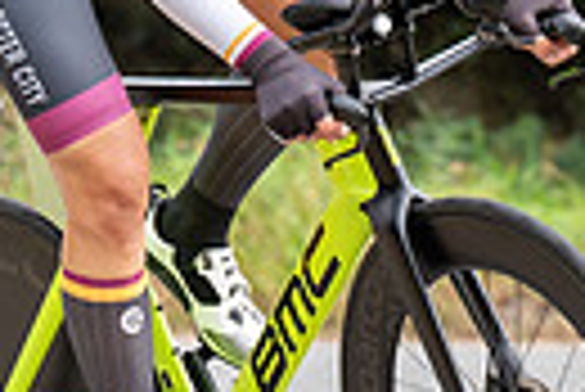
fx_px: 9305
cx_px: 279
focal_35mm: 572
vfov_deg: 2.4
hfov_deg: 3.6
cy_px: -119
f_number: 4
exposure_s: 1/1000
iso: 400
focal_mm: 128
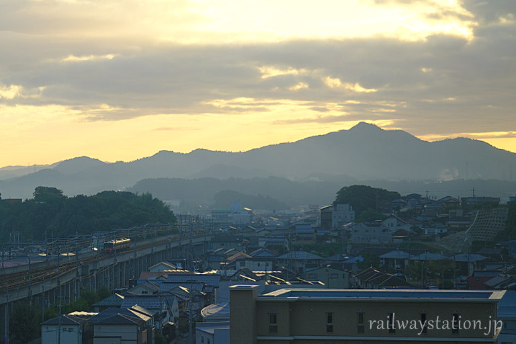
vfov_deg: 16.5
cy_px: 172
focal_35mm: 83
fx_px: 1190
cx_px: 258
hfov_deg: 24.5
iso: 400
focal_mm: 55
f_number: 6.4
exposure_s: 1/340
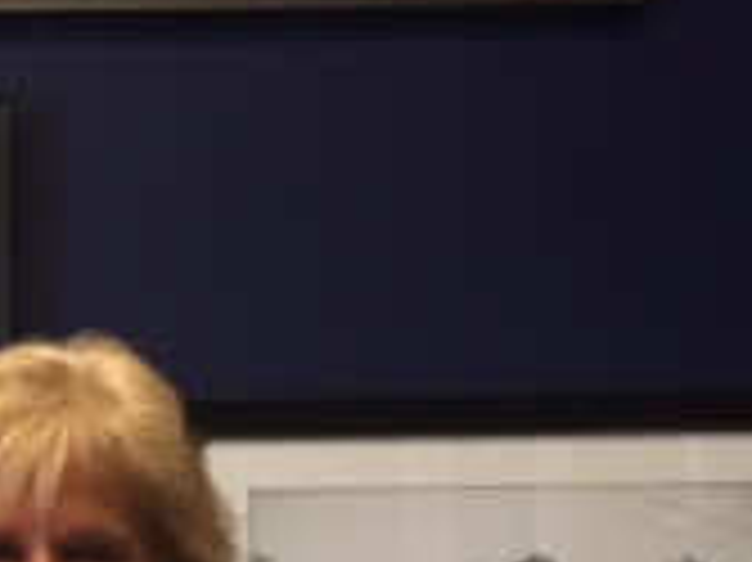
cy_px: 580
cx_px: -149
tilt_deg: -4.2
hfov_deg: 17.0
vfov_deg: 13.1
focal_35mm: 111
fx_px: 2410
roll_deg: +0.7
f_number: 2.2
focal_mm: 4.15
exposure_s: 1/30
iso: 80
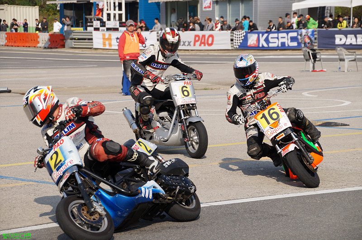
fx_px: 1356
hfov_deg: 15.2
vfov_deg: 10.1
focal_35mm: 135
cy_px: 120
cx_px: 181
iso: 400
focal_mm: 90
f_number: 6.3
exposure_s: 1/2000
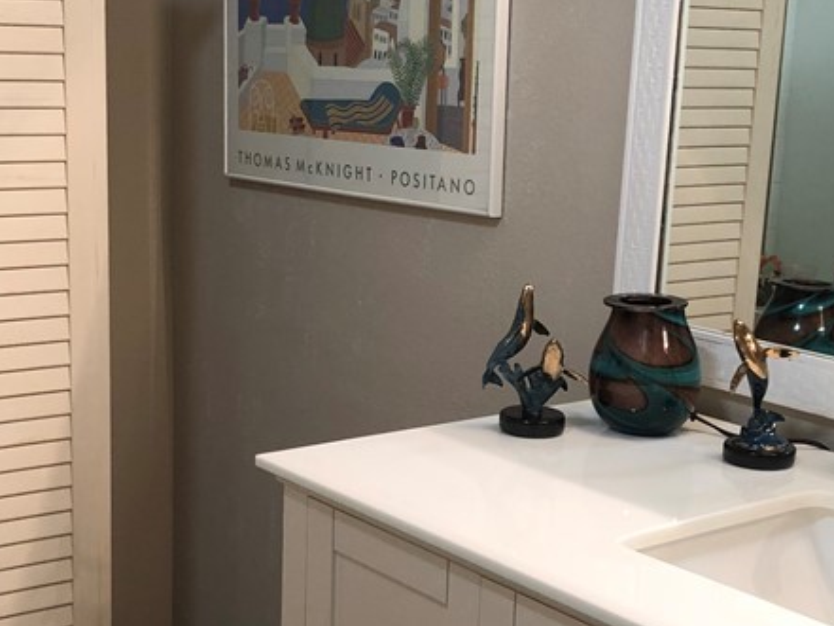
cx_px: 391
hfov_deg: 29.8
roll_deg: -2.2
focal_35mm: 65
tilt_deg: -14.1
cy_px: 391
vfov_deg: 22.5
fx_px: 1566
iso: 40
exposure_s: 1/20
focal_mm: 3.99
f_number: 1.8
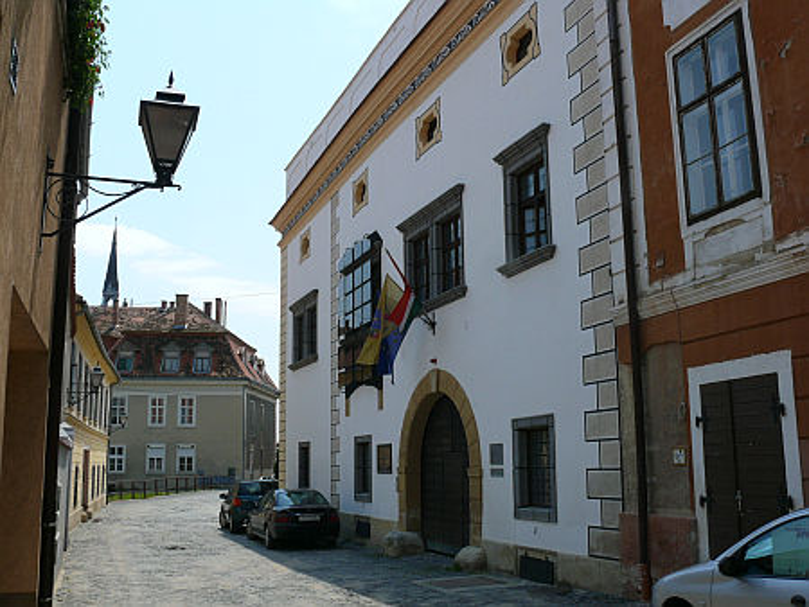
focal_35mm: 35
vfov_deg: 40.7
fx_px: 818
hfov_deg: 52.6
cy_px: 304
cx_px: 404
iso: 100
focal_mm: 7.4
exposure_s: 1/400
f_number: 7.1
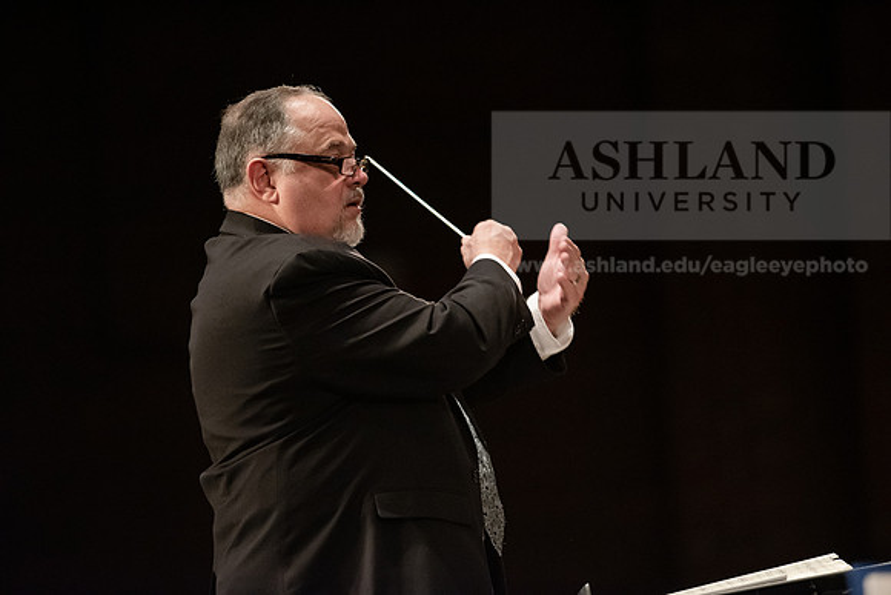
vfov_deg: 4.6
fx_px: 7426
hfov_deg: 6.9
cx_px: 446
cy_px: 298
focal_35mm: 300
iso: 5000
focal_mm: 300
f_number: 2.8
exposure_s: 1/320
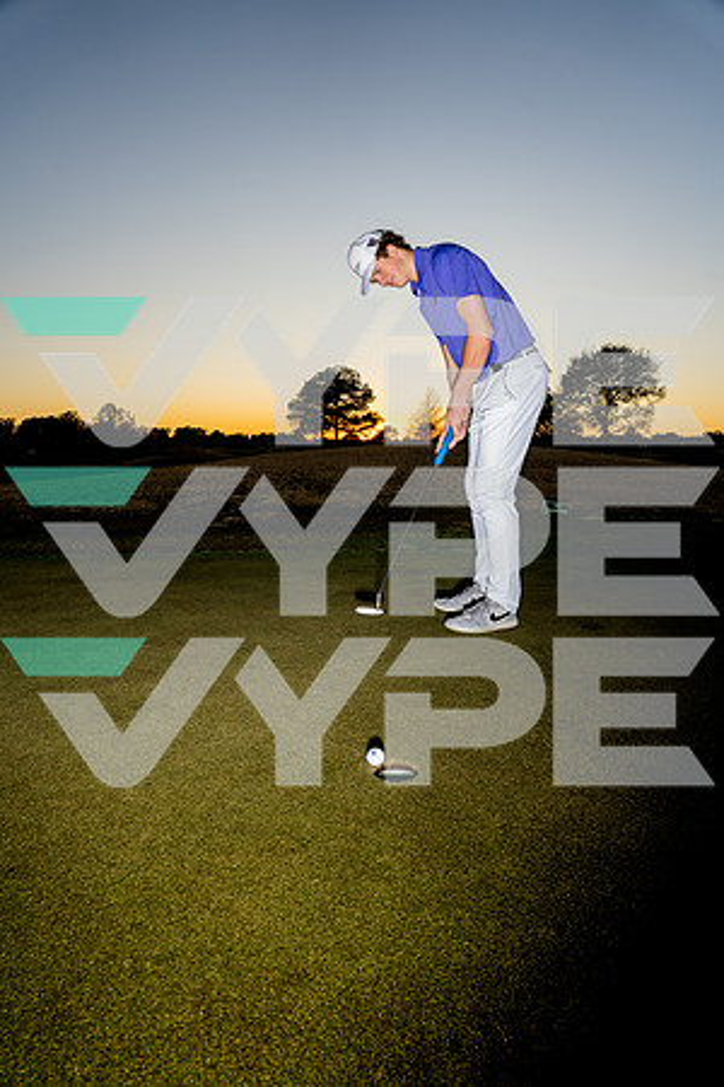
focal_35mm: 23
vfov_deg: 76.1
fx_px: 694
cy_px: 544
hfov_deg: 55.1
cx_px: 362
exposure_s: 1/250
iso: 640
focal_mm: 23
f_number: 7.1
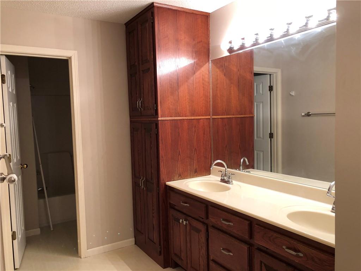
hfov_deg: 63.4
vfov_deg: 49.7
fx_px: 292
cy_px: 136
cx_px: 180
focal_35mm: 28
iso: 40
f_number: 1.8
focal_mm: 3.99
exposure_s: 1/20
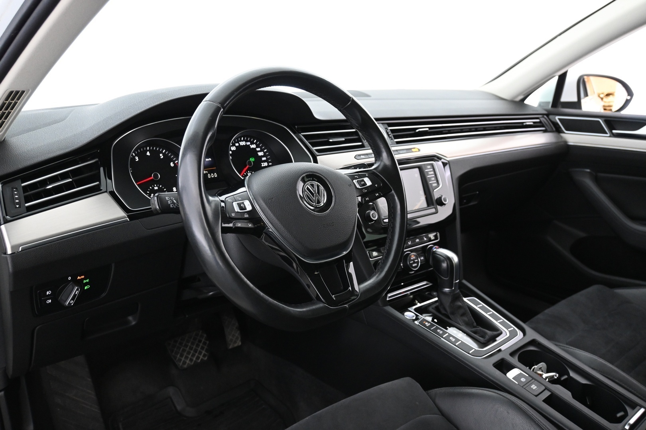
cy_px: 215
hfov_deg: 60.7
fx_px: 552
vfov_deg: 42.6
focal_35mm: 31
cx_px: 323
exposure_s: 1/30
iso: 2200
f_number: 3.8
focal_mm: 20.5
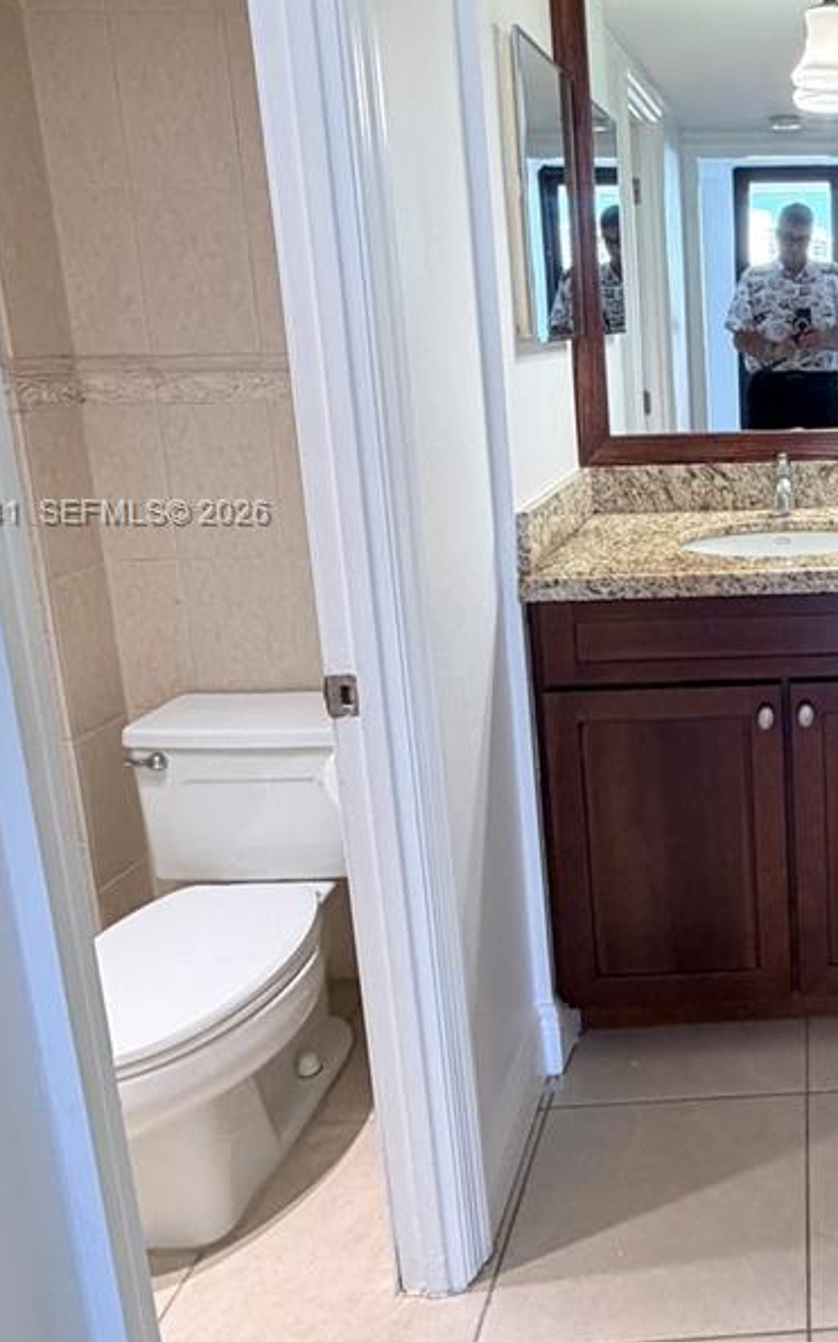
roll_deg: +0.8
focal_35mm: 30
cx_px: 867
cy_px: 515
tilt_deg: -10.1
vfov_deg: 62.2
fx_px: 1097
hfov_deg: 36.8
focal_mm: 2.22
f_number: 2.2
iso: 160
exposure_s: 1/120
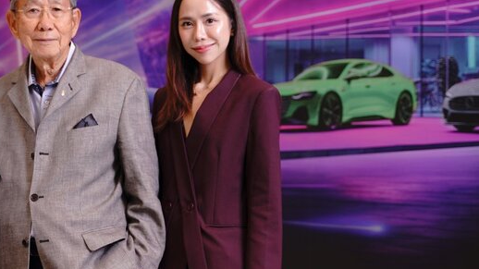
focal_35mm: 91
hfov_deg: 23.0
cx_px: 73
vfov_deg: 13.3
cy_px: 115
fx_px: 1155
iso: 250
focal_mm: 45
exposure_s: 1/125
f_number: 2.8
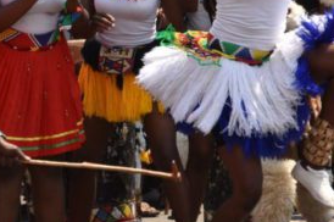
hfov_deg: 11.3
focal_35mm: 177
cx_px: 438
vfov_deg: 7.7
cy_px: -16
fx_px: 1640
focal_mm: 42
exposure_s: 1/200
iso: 100
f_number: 9
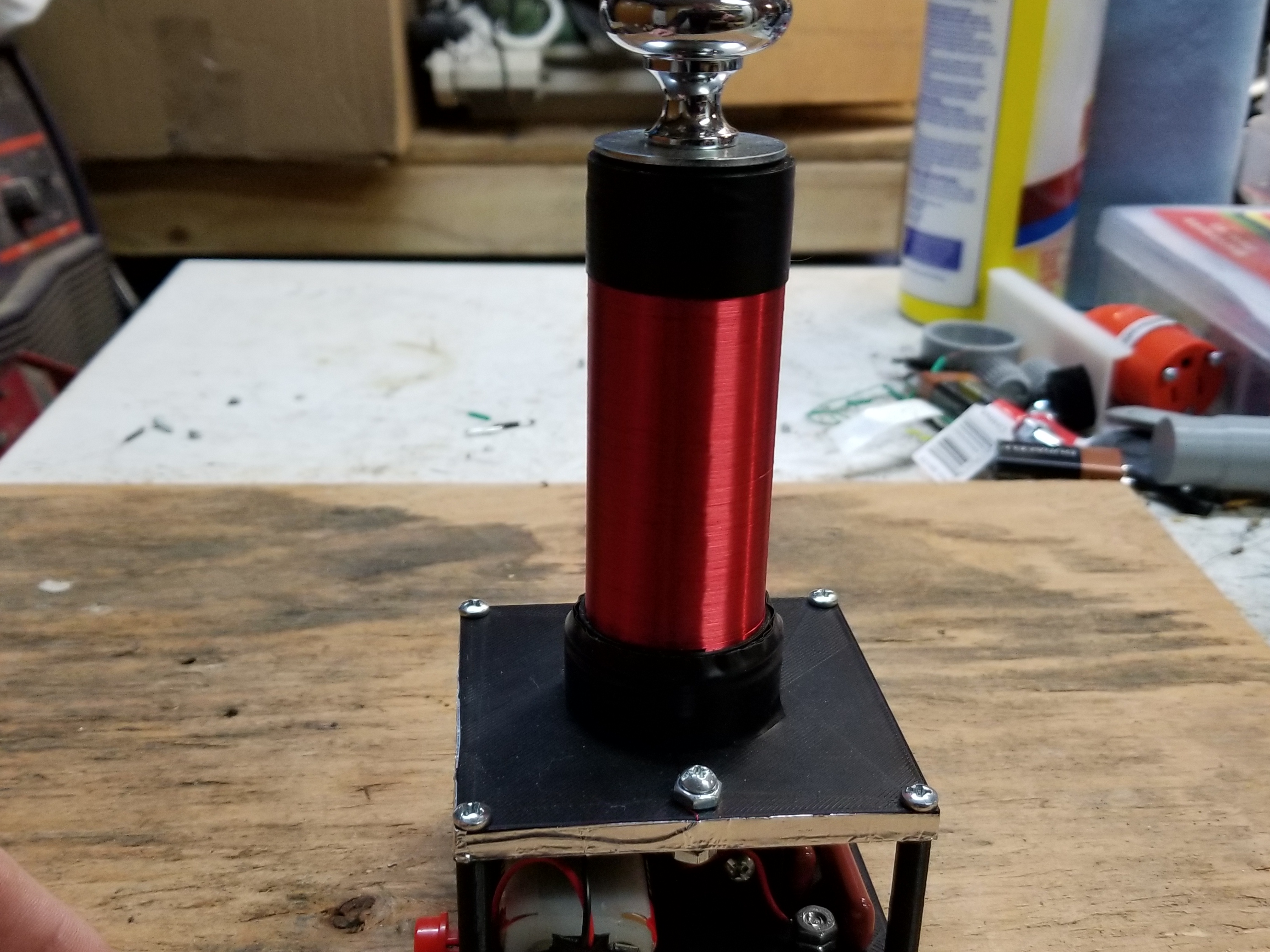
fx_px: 1394
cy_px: 557
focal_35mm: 38
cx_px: 623
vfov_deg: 37.6
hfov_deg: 49.0
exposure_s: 1/40
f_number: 1.7
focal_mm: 4.3
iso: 200
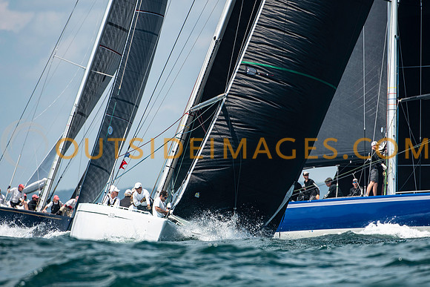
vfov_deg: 2.3
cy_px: 144
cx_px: 215
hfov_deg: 3.4
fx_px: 7168
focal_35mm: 600
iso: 400
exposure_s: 1/2000
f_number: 5.6
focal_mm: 400
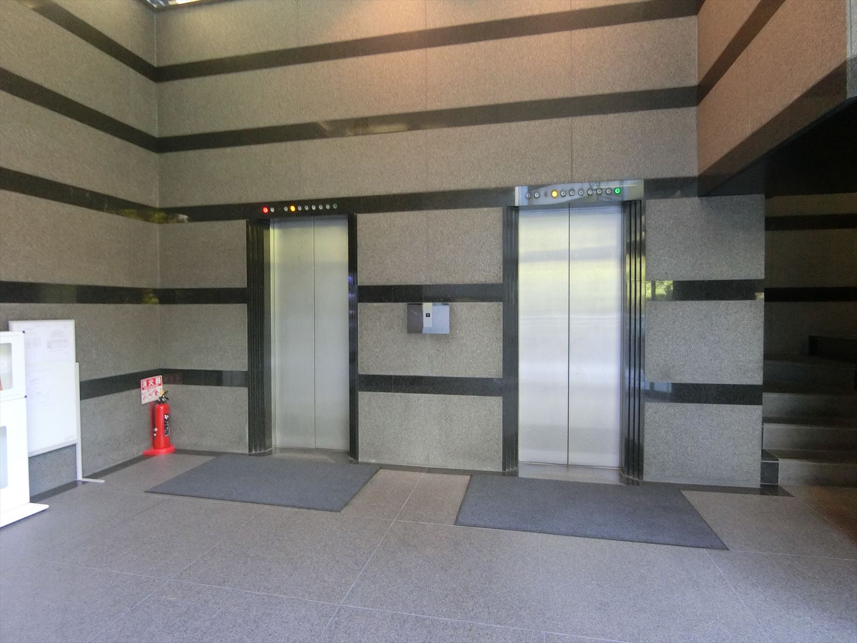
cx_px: 428
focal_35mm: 19
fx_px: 470
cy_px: 322
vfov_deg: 68.7
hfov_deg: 84.7
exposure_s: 1/60
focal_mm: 4.06
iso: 500
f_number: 2.7
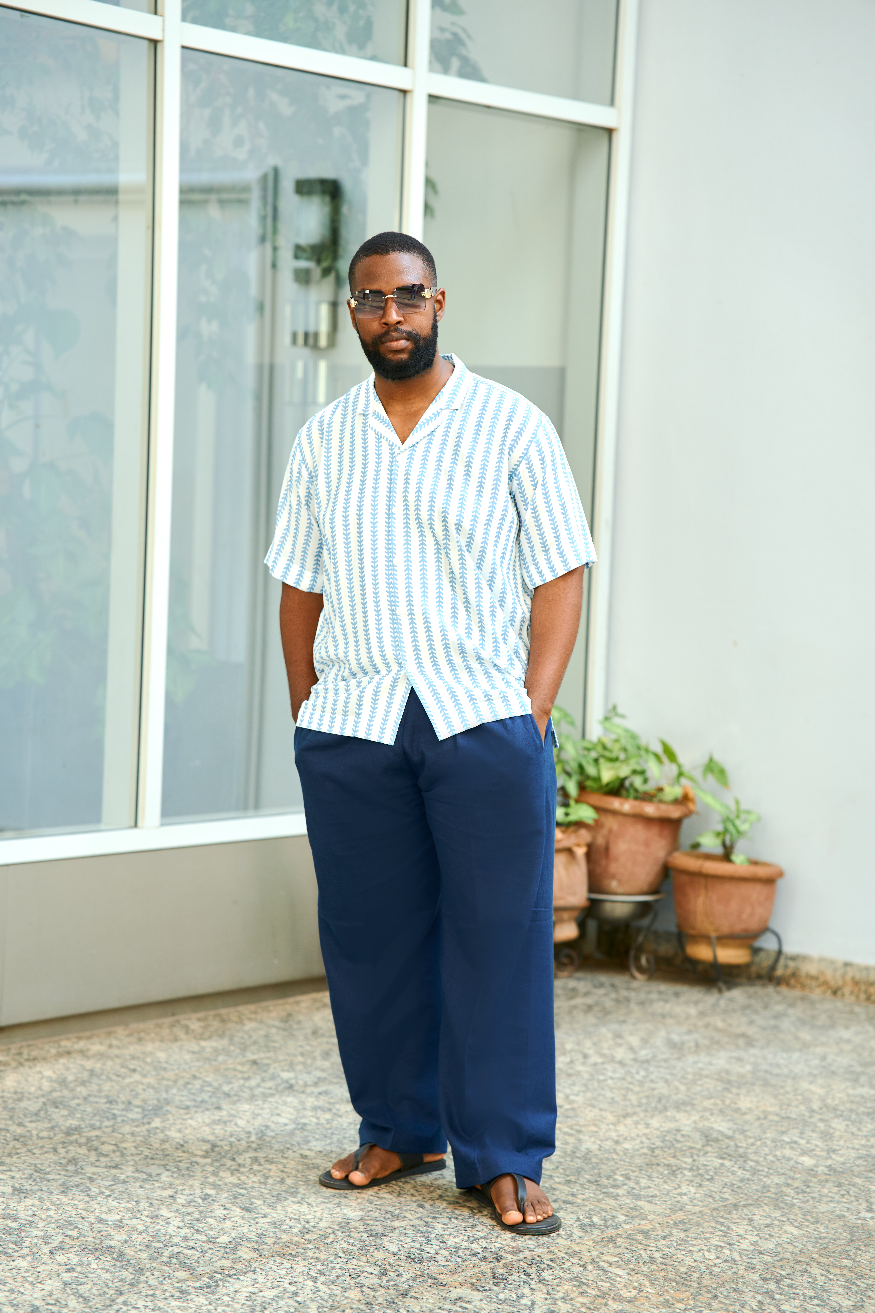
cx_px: 438
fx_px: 3099
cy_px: 656
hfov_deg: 16.1
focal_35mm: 85
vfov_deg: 23.9
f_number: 2.8
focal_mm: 85
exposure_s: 1/200
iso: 320
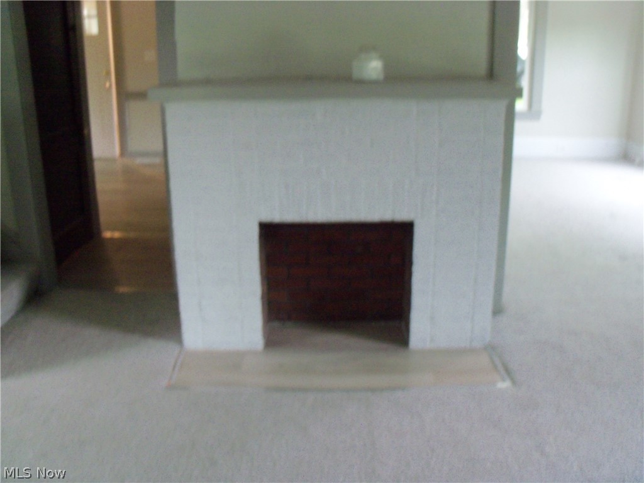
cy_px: 242
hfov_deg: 52.6
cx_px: 322
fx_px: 651
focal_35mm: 35
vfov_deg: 40.7
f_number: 3
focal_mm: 6.3
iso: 250
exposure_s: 1/30
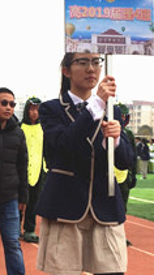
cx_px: -44
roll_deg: -1.5
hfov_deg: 15.3
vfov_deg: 28.2
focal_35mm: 75
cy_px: 165
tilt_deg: -1.2
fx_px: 547
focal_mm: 4.15
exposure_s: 1/599
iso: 32
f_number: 2.2
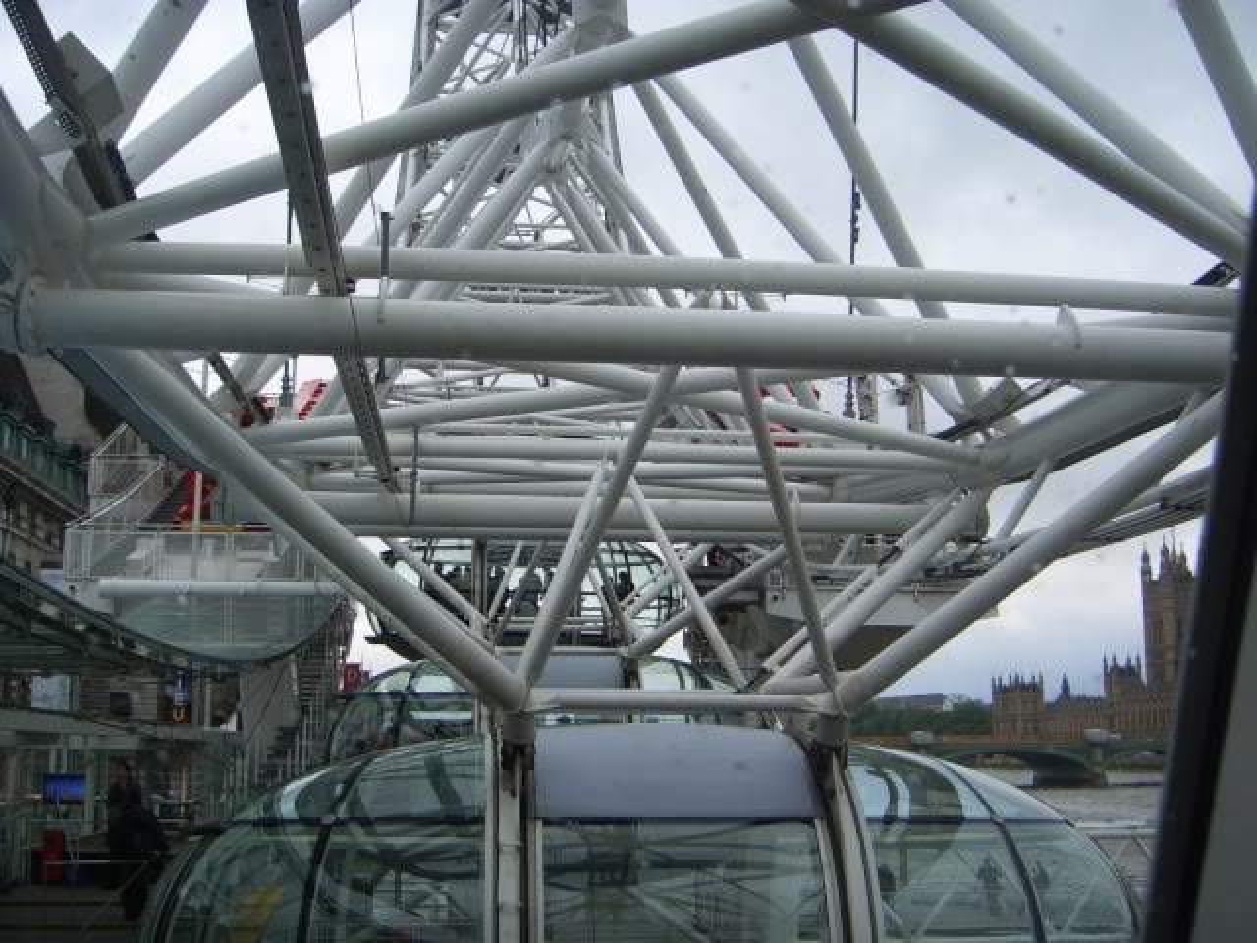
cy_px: 472
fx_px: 1416
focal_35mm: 39
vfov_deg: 36.8
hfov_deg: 47.9
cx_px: 628
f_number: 2.8
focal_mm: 8
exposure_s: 1/125
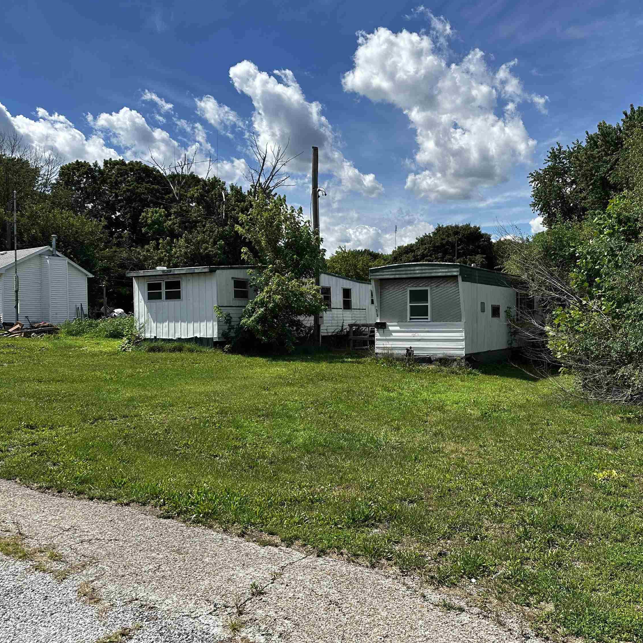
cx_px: 433
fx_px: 609
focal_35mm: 29
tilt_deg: +0.2
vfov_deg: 55.6
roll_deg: +3.5
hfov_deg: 54.4
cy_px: 318
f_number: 1.78
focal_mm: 6.86
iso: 80
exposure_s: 1/5000
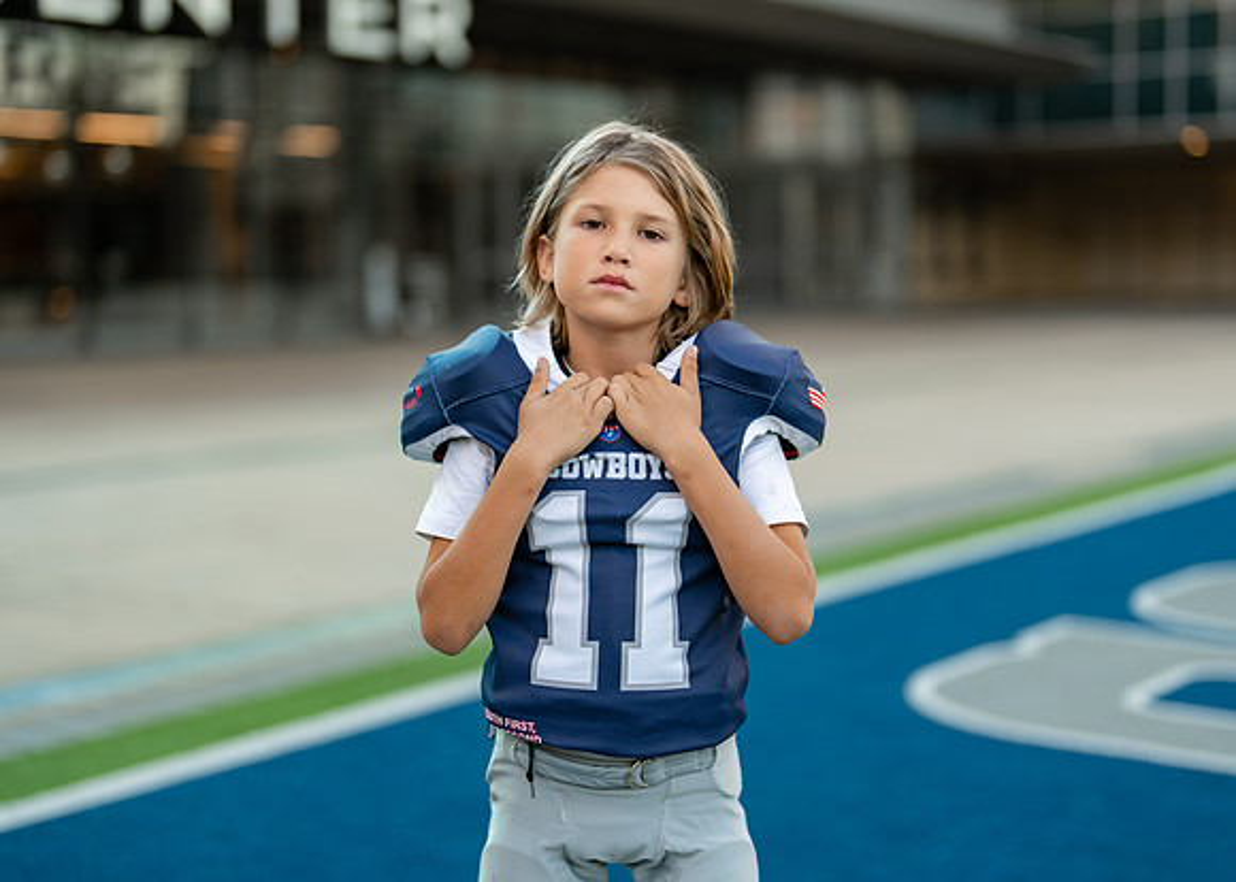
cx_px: 626
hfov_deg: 34.4
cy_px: 459
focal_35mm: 57
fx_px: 1994
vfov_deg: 25.0
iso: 100
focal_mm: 50
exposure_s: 1/400
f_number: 1.2
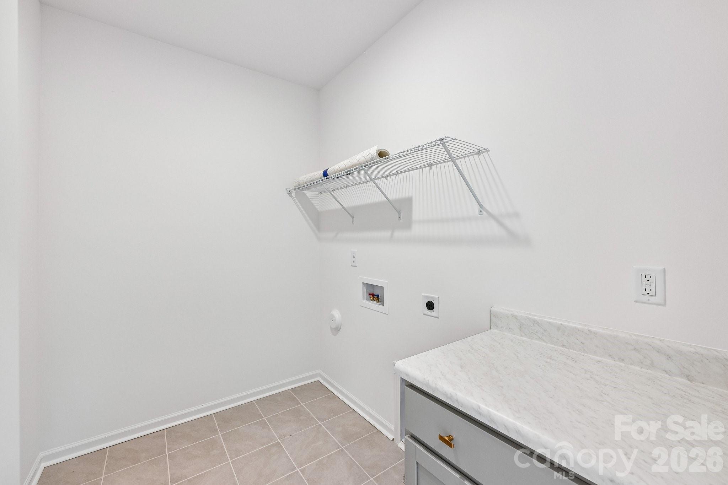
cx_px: 364
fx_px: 283
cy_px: 242
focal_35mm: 14
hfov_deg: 104.3
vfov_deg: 81.2
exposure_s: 1/13
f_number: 8
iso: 400
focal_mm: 14
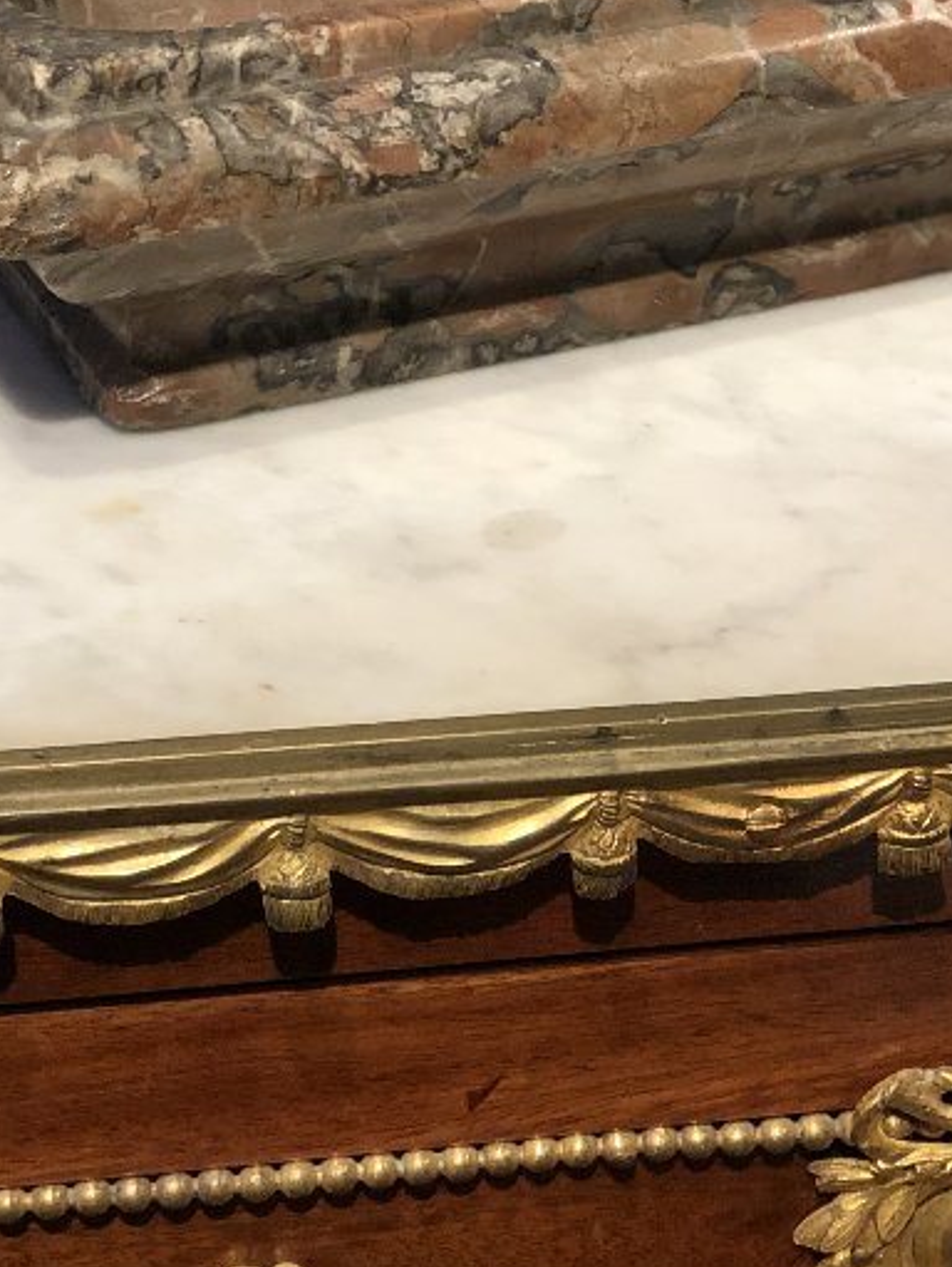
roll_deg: -3.0
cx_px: 699
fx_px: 4468
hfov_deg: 12.1
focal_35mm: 122
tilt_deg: -22.4
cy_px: -72
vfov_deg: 15.8
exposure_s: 1/50
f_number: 2.4
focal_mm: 6
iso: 64
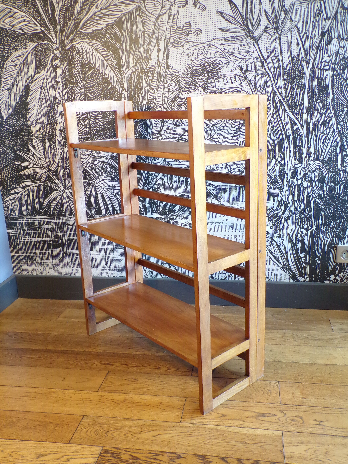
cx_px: 174
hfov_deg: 44.2
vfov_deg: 56.8
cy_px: 232
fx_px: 429
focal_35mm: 32
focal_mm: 5.8
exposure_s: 1/17
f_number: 3.2
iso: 277
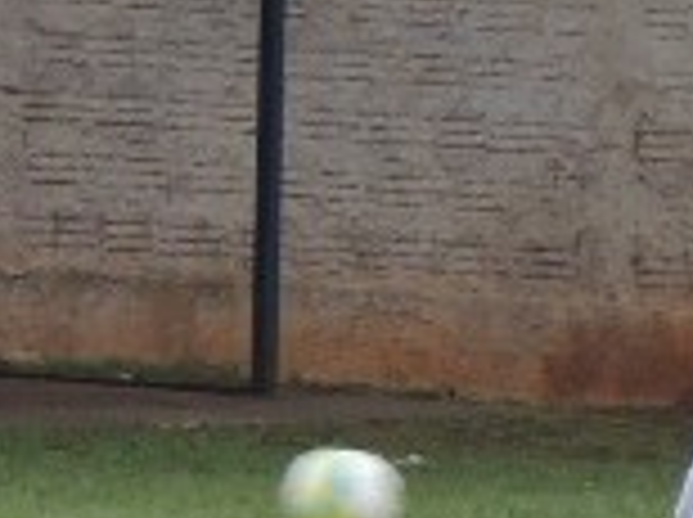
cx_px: 1053
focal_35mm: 1431
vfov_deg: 1.0
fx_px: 28604
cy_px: 527
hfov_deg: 1.4
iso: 400
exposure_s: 1/320
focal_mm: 49
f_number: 4.7
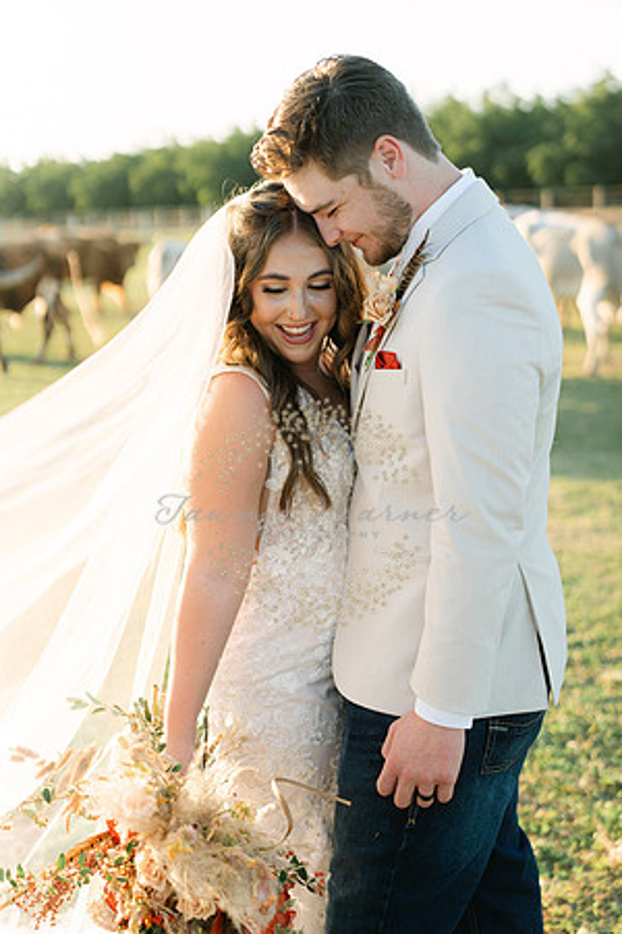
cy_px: 467
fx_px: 1296
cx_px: 311
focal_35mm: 50
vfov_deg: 39.6
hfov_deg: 27.0
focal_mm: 50
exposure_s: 1/4000
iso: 640
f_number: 2.2
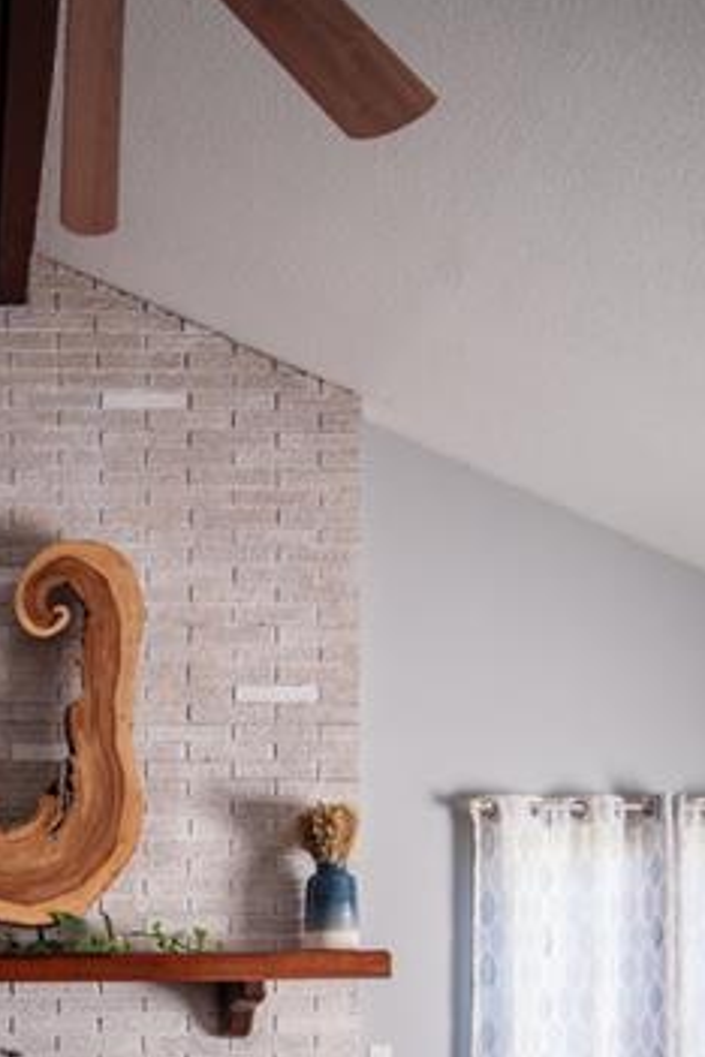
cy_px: 988
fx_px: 1028
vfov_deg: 47.7
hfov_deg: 34.2
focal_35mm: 35
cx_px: -14
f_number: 2.8
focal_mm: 16
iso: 400
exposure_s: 1/200
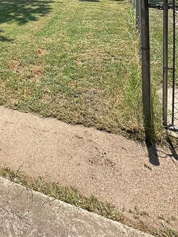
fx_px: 281
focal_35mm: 41
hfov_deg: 31.9
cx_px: -7
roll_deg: +0.3
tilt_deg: -4.9
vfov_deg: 37.1
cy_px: -33
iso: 40
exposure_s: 1/855
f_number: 2.2
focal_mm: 2.22
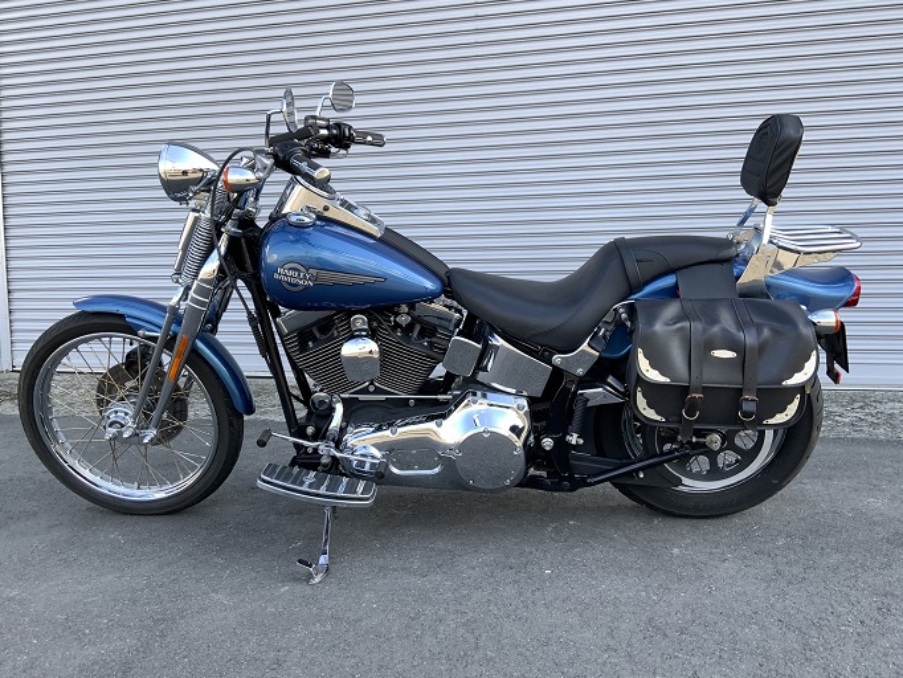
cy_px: 333
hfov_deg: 59.9
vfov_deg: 46.8
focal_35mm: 30
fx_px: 783
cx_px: 437
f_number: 1.8
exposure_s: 1/256
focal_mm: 3
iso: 16
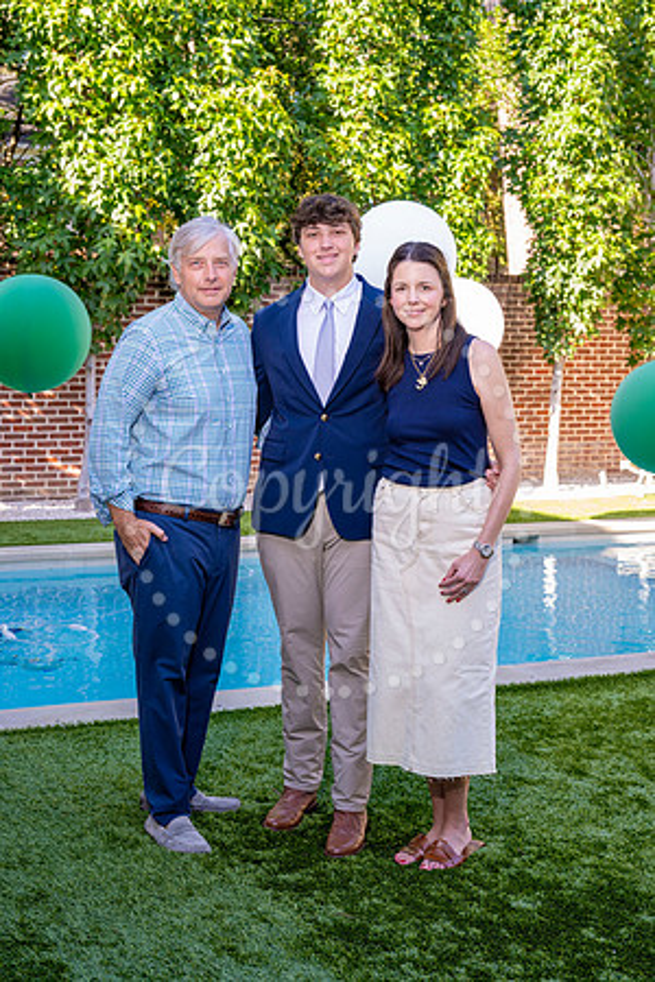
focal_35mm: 54
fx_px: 1474
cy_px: 491
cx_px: 328
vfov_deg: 36.9
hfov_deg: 25.1
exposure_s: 1/160
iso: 400
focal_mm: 54
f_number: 5.6
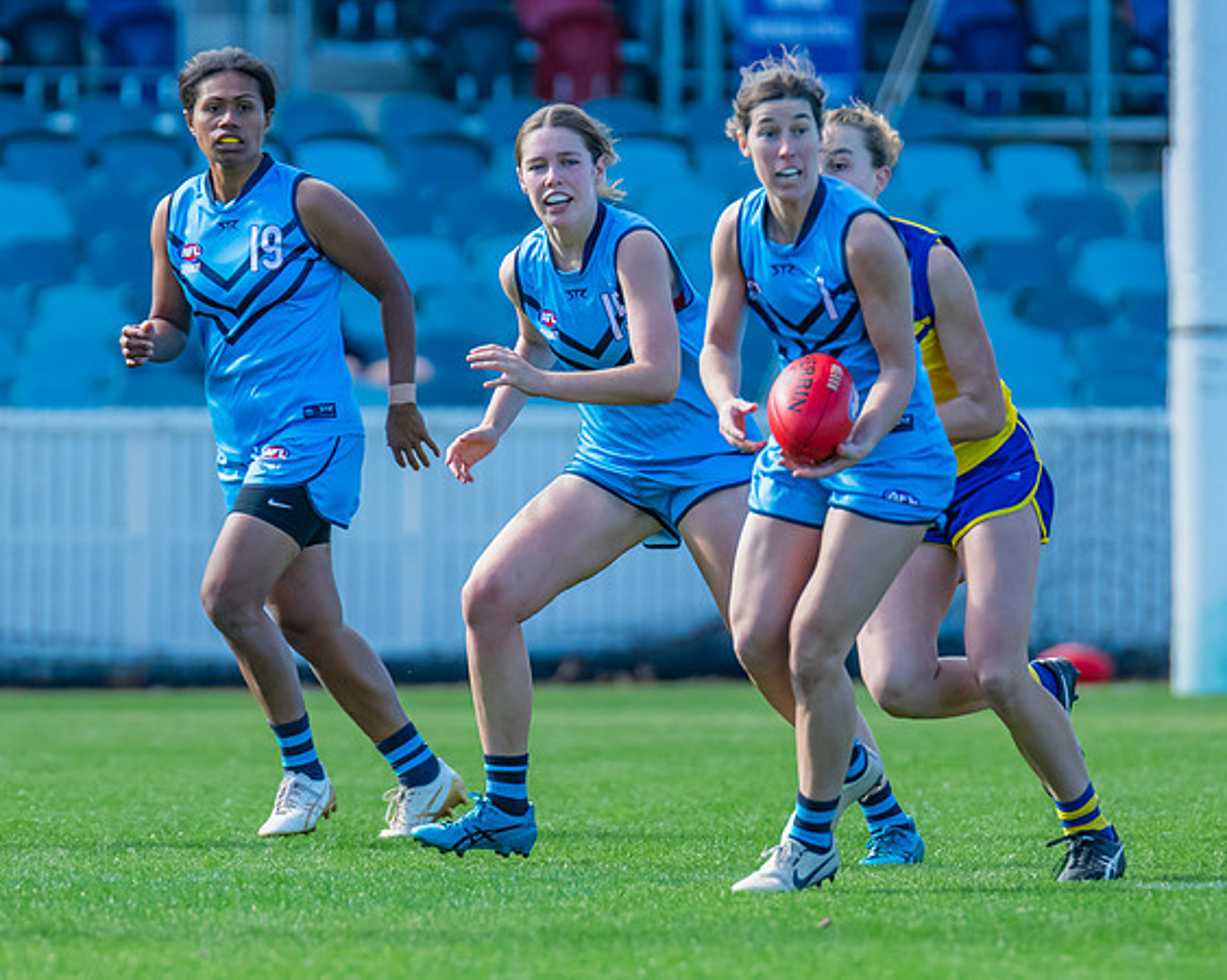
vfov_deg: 1.9
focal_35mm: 818
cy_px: 504
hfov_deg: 2.4
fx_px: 29712
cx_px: 676
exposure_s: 1/1250
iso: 800
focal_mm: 420
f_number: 4.5
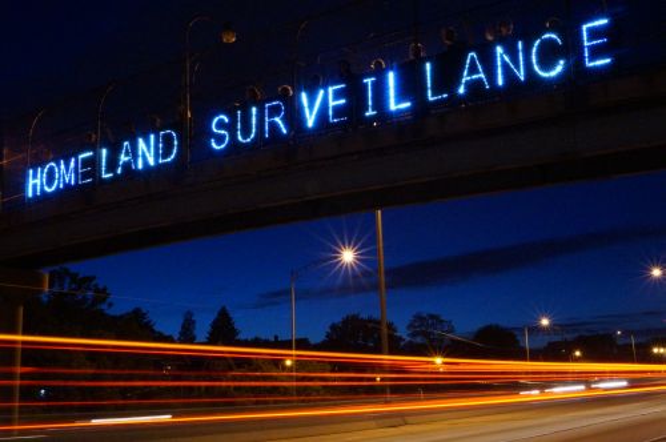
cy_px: 221
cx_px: 333
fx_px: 776
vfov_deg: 31.8
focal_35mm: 42
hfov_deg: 46.5
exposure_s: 2
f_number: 29
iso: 3200
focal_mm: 28
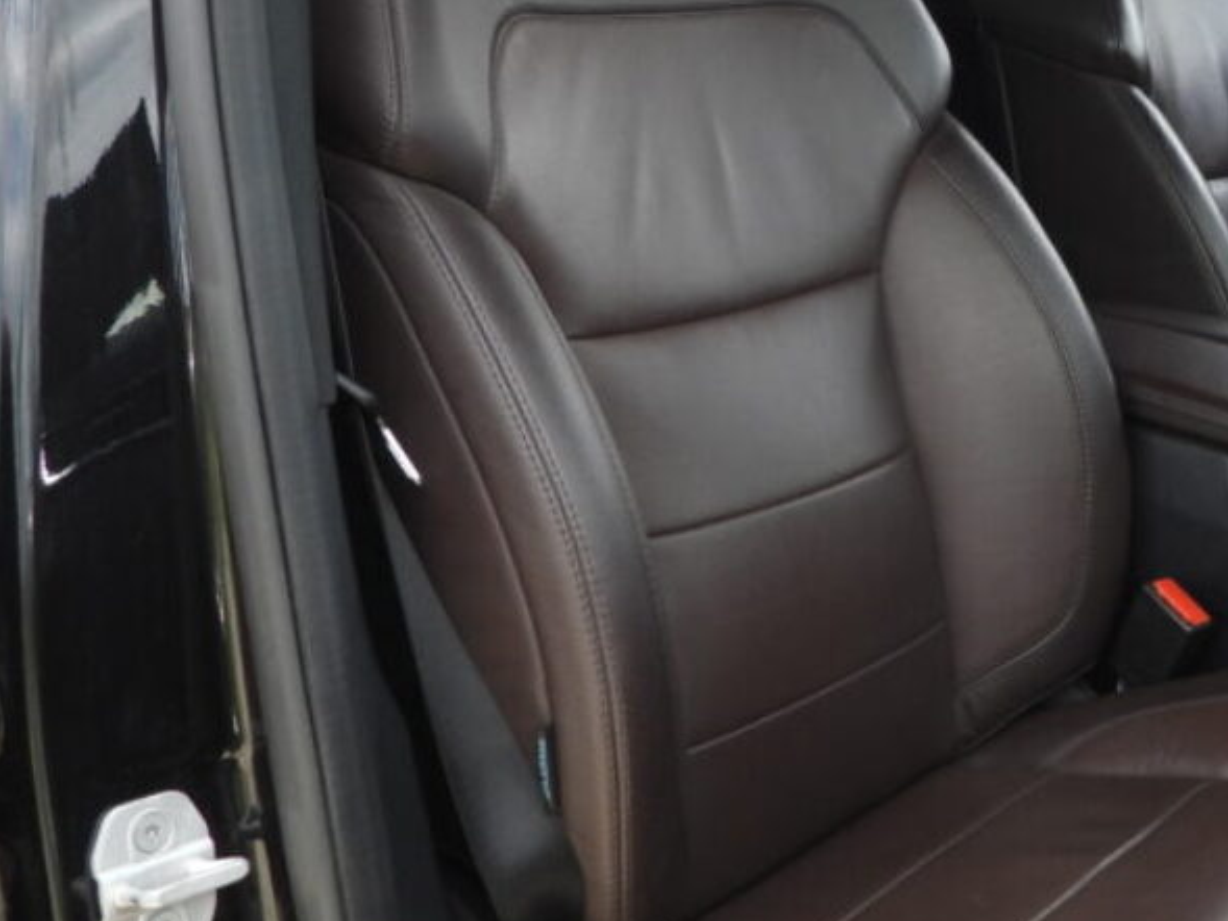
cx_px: 1147
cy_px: 294
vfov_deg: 25.1
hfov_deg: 31.4
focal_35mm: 58
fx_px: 2058
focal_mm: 4.3
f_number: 2.8
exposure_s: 1/200
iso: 100
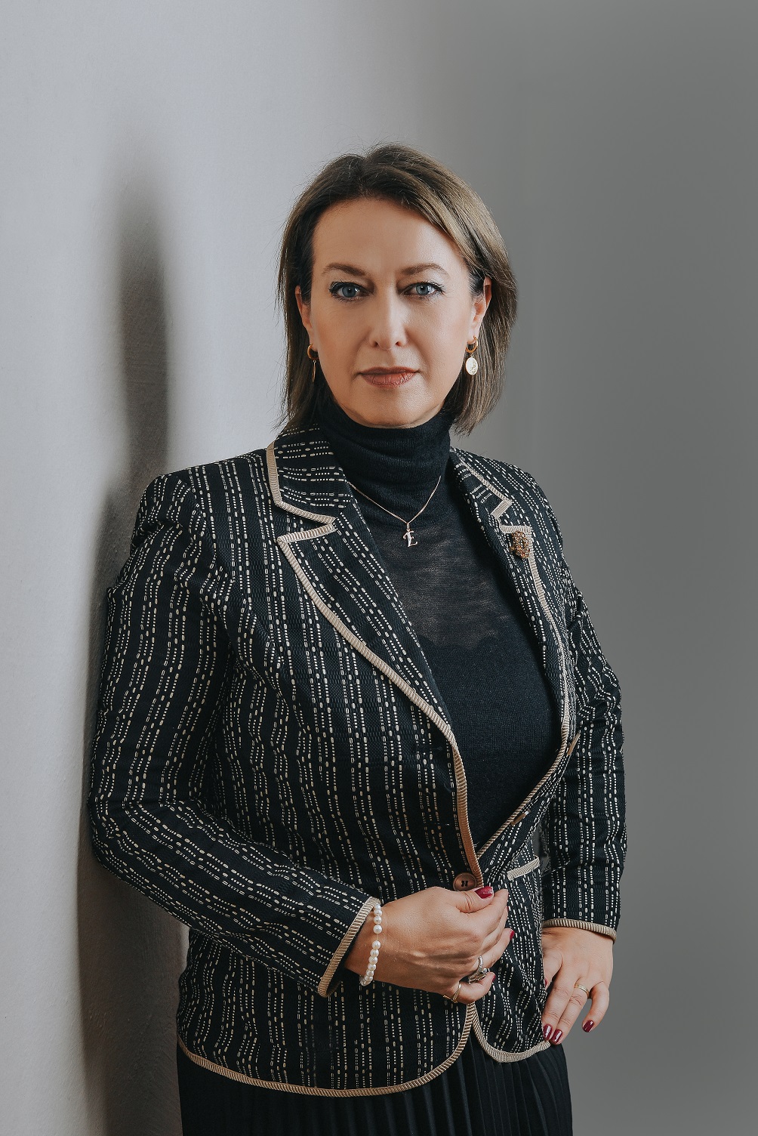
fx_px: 1578
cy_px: 568
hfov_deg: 27.0
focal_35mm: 50
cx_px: 379
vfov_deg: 39.6
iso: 200
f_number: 8
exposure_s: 1/200
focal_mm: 50
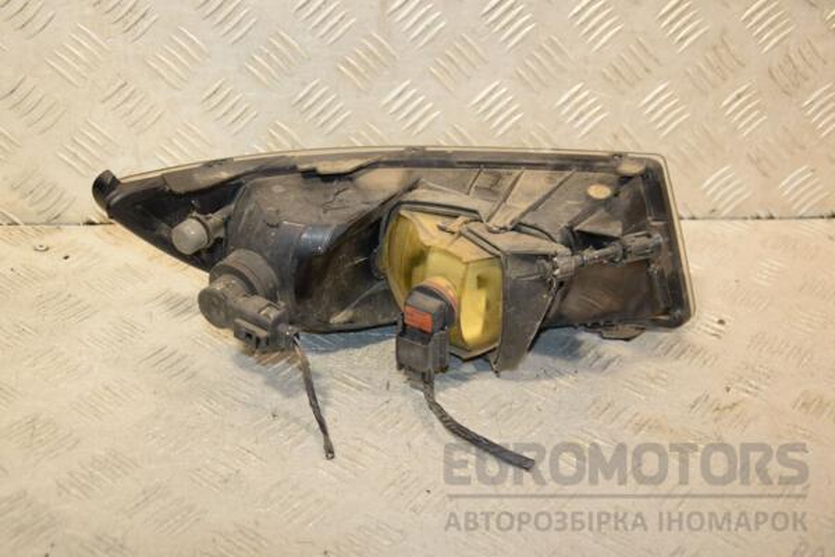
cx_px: 418
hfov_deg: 38.9
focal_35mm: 51
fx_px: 1183
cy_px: 278
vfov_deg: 26.5
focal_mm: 34
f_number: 5
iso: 800
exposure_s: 1/200
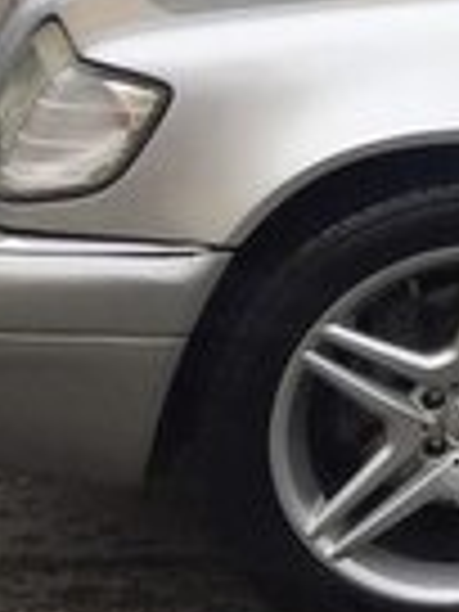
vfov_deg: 13.2
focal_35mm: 141
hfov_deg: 8.8
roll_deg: -4.3
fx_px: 2493
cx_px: 1336
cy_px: -295
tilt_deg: -5.0
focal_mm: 4.15
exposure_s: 1/408
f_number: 2.2
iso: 32
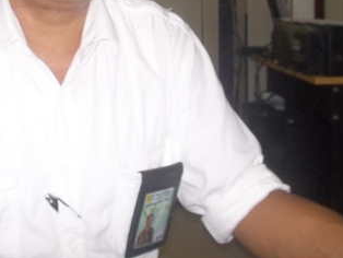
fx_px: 585
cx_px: 103
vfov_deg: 23.9
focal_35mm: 59
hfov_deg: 32.3
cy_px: 11
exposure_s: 1/30
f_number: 3.3
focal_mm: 4.1
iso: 160
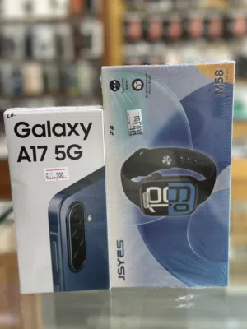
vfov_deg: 39.7
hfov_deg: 30.3
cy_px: 164
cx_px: 124
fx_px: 457
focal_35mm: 48
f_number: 1.78
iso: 100
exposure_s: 1/100
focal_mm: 6.86
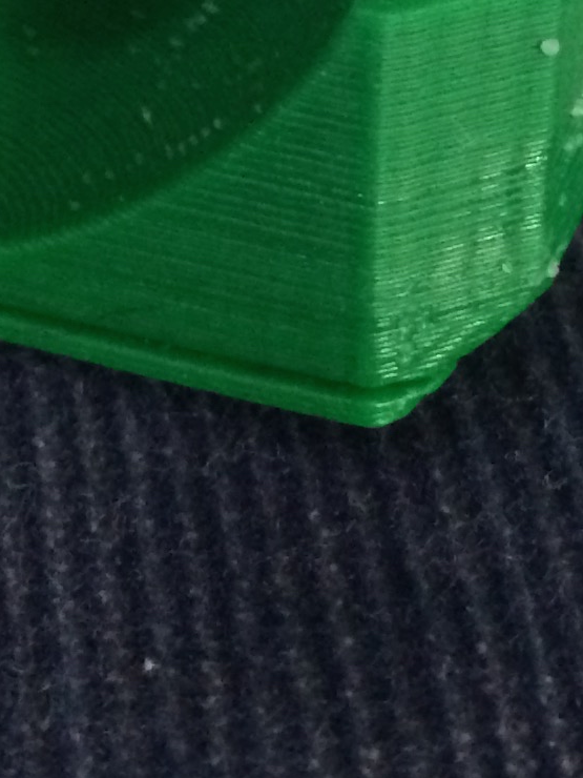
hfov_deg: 11.5
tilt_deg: -22.3
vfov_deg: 14.2
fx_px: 2874
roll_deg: +0.1
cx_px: 55
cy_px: -454
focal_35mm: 128
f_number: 2.2
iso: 320
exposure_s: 1/15
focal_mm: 4.15
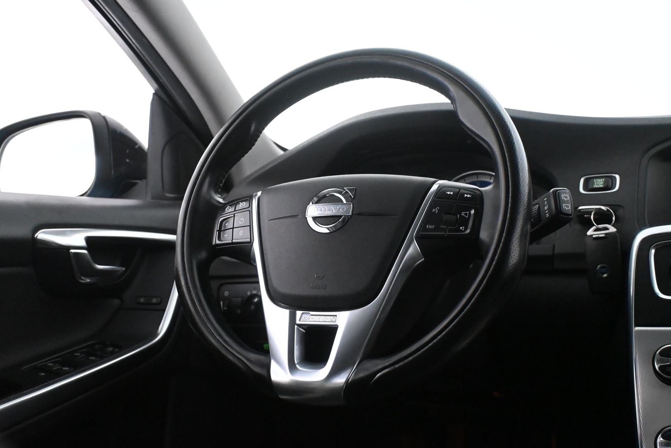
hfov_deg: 51.3
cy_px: 224
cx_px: 336
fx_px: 699
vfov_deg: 35.5
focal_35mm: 38
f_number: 4.2
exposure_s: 1/60
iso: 7200
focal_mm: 25
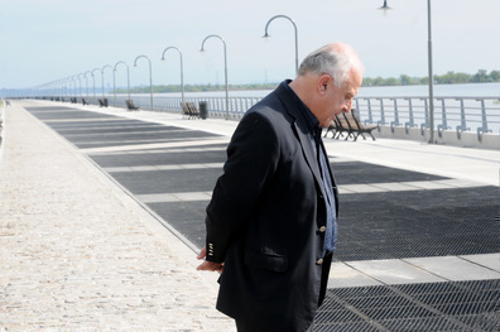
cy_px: 166
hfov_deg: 19.5
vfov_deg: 13.0
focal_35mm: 105
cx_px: 250
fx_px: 1457
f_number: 11
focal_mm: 70
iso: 640
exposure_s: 1/500
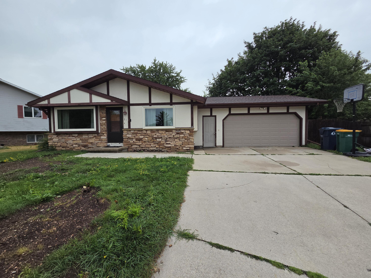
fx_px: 139
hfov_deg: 106.2
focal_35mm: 13
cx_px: 186
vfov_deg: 89.9
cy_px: 139
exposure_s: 1/120
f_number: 2.2
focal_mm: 2.2
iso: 50
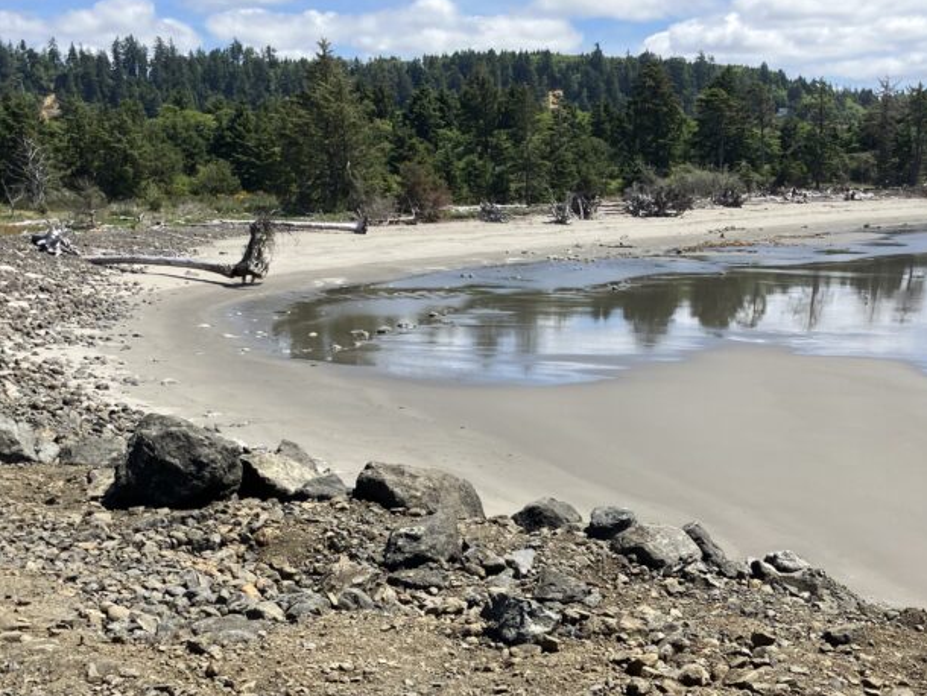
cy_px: 453
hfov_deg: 40.4
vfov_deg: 30.7
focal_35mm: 47
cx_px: 485
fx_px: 1259
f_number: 1.8
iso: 32
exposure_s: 1/1715
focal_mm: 3.99
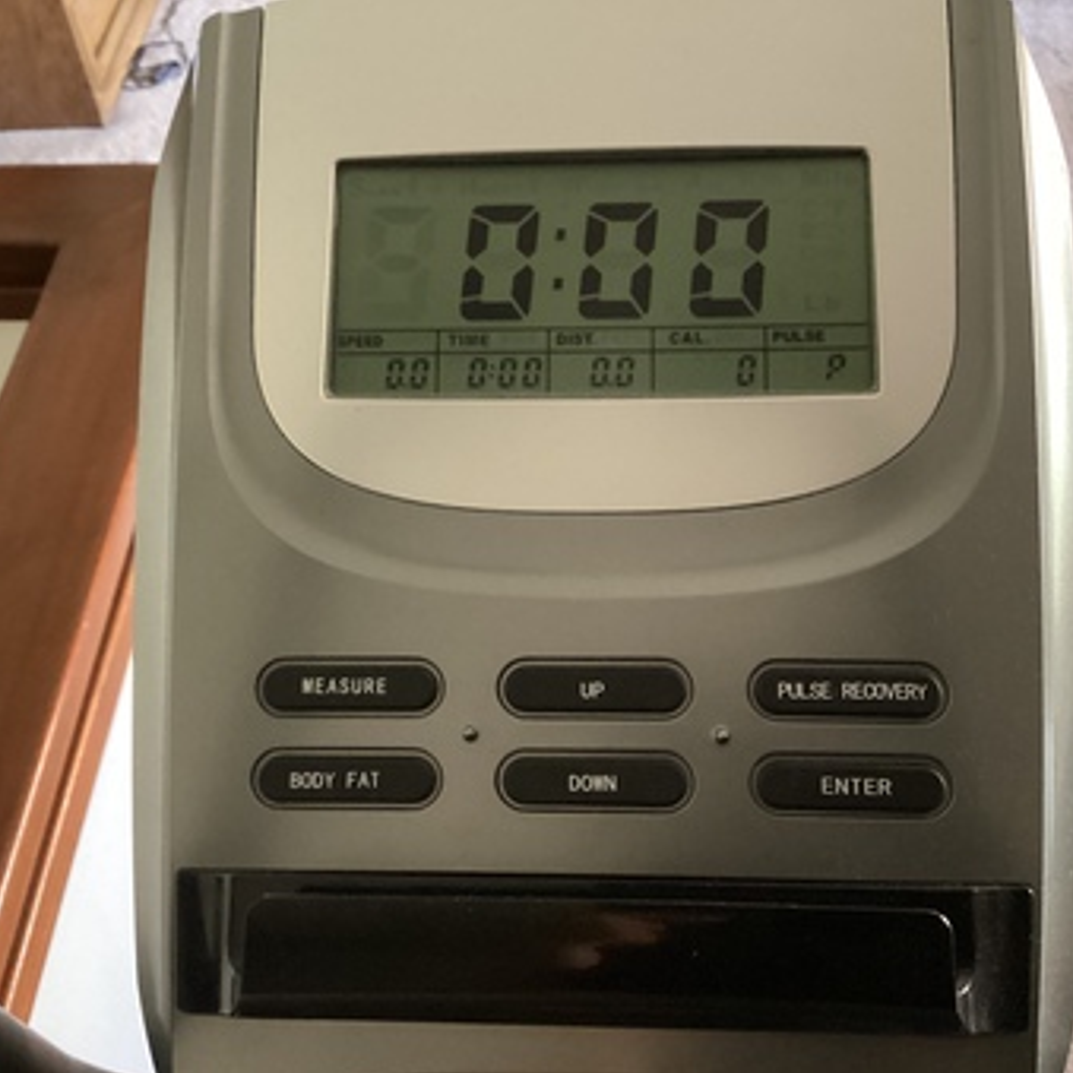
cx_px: 536
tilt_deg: -50.4
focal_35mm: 37
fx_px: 1298
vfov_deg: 44.9
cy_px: 540
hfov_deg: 44.9
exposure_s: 1/30
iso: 500
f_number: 2.4
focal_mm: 3.3
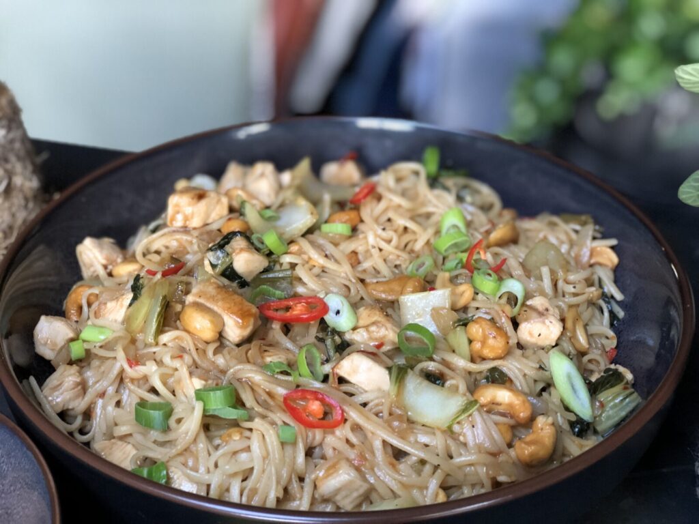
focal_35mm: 57
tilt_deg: -34.8
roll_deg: -0.5
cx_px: 350
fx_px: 1151
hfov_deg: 33.8
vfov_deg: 25.7
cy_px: 262
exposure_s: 1/30
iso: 250
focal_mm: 6.6
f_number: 2.8
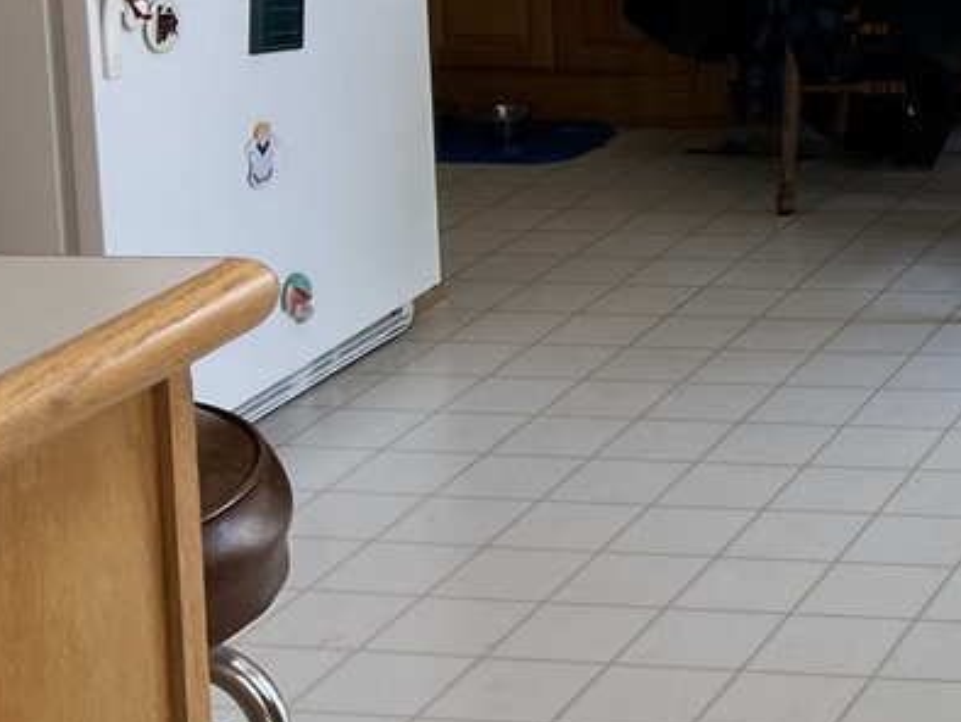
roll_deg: +0.4
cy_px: -229
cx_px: 1332
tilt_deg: -6.2
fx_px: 2639
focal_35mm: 95
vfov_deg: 14.9
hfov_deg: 18.8
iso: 40
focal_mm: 5.7
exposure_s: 1/121
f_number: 1.5
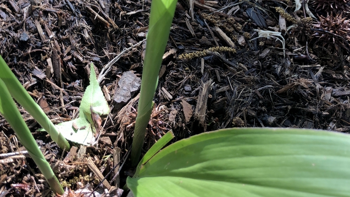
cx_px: 145
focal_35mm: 49
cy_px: 11
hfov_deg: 41.9
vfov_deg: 23.6
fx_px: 455
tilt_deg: -52.8
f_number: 1.8
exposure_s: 1/126
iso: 20
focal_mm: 3.99
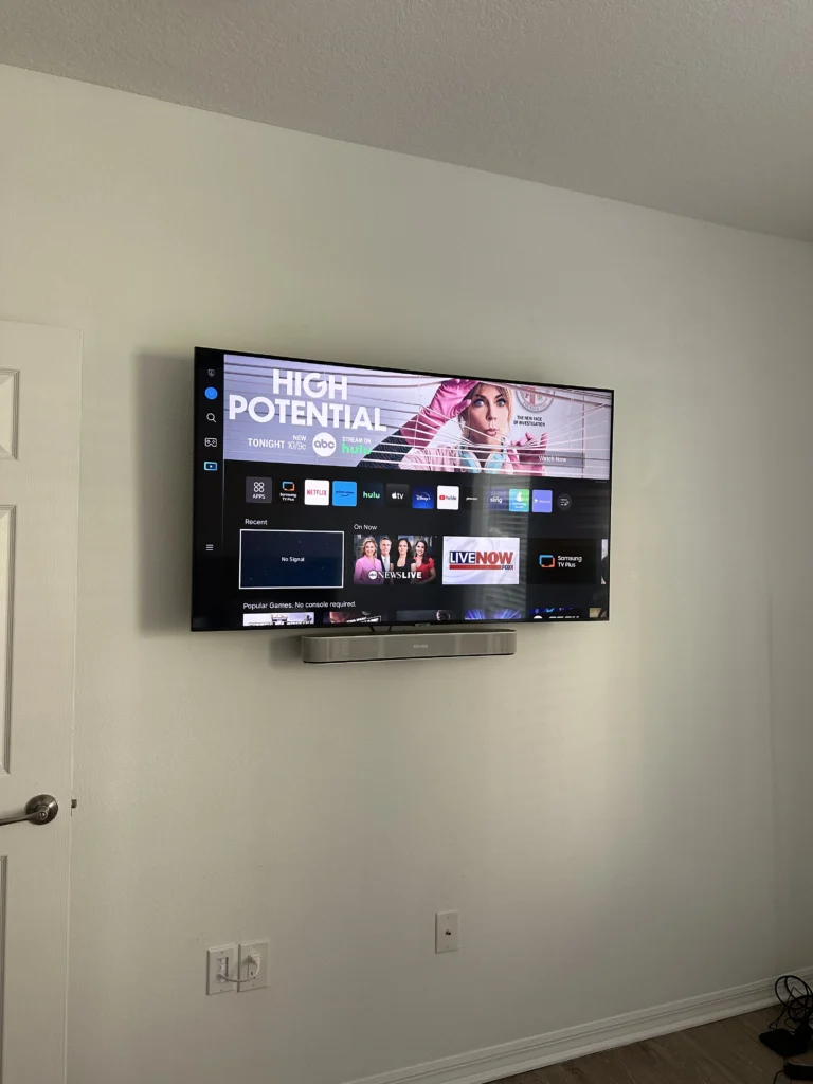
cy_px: 542
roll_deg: +0.6
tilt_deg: +4.4
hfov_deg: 56.8
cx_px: 406
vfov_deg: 71.6
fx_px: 752
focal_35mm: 24
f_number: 1.78
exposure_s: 1/60
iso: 160
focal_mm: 6.86
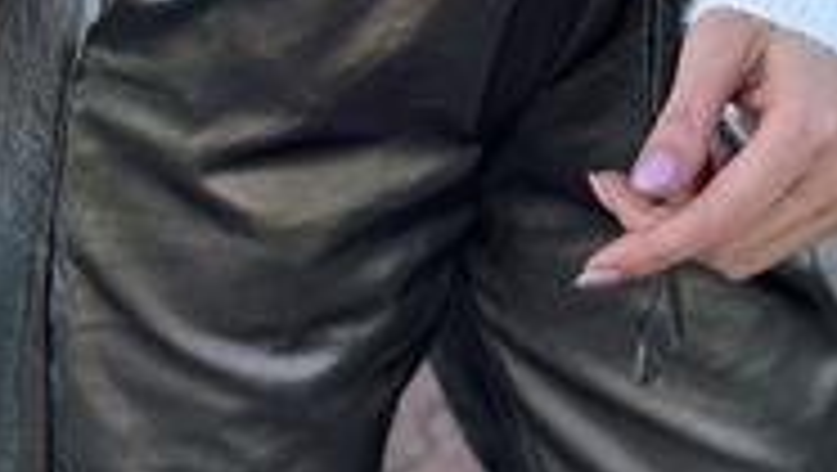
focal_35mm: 146
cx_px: 423
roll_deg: -2.9
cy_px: -427
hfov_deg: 14.7
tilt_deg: -19.1
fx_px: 3243
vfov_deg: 8.0
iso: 80
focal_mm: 6.86
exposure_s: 1/1475
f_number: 1.78
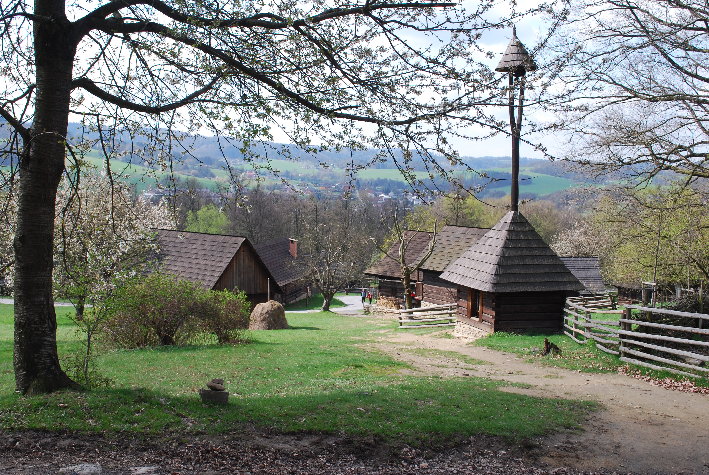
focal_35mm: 42
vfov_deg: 32.0
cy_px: 238
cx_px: 354
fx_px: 828
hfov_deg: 46.3
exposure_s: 1/160
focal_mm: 28
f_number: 9
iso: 200
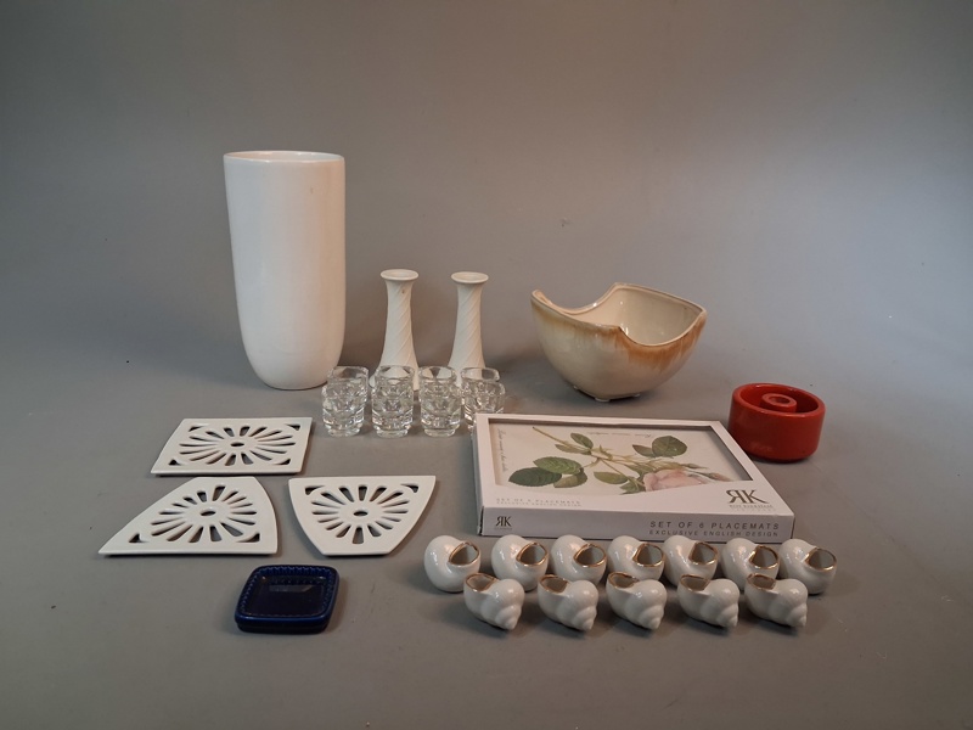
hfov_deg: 65.3
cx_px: 486
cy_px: 365
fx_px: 759
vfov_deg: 51.4
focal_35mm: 27
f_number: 1.8
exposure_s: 1/100
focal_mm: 4
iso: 400
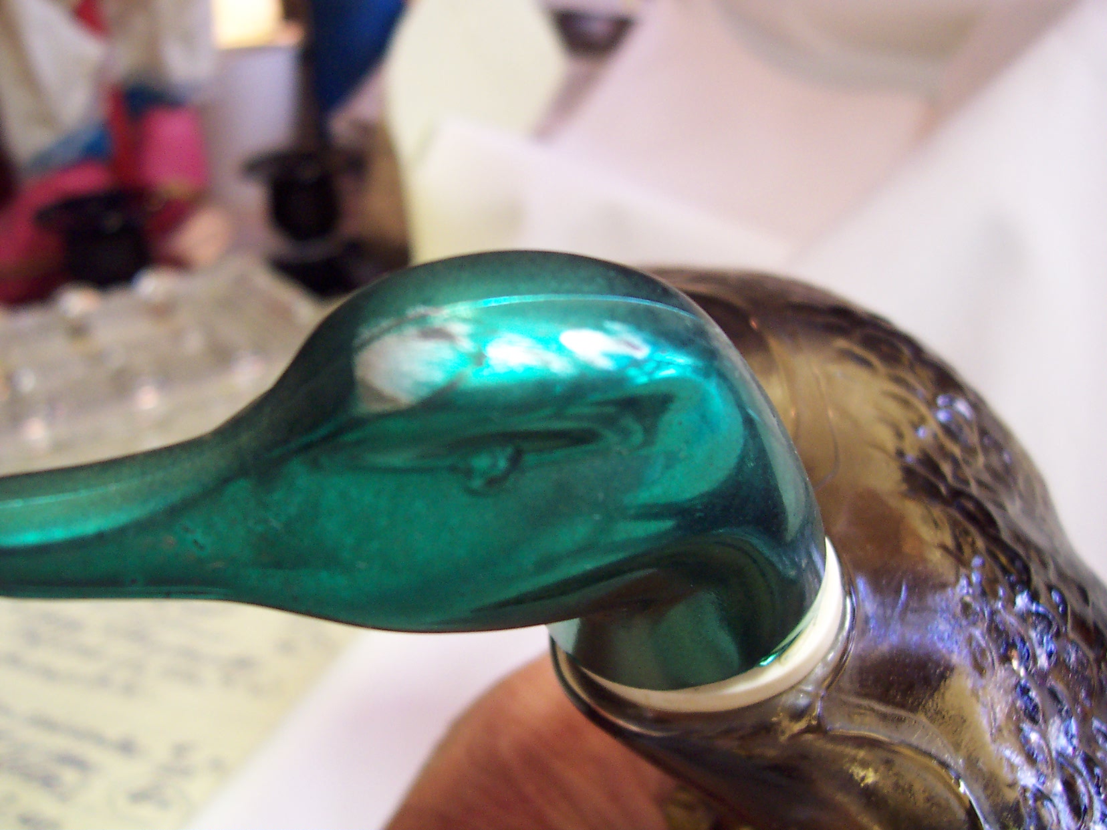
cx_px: 554
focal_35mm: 37
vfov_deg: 38.7
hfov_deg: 50.1
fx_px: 1183
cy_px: 415
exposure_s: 1/30
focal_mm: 5.6
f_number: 2.8
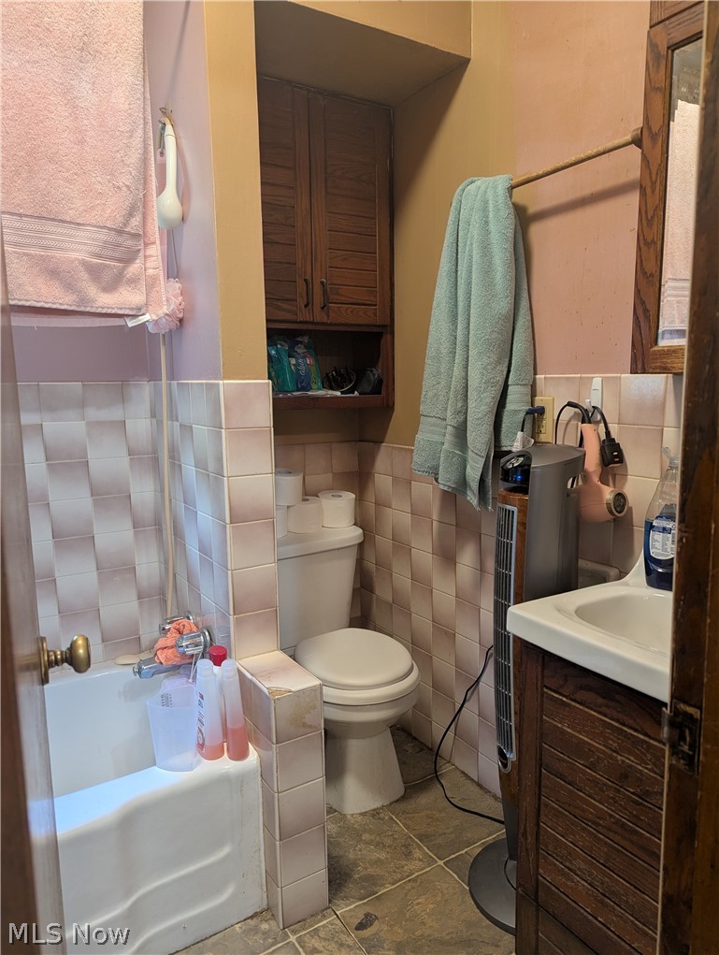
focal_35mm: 24
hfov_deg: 56.9
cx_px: 360
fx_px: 663
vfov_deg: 71.5
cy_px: 478
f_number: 1.85
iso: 147
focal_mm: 6.81
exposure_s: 1/24
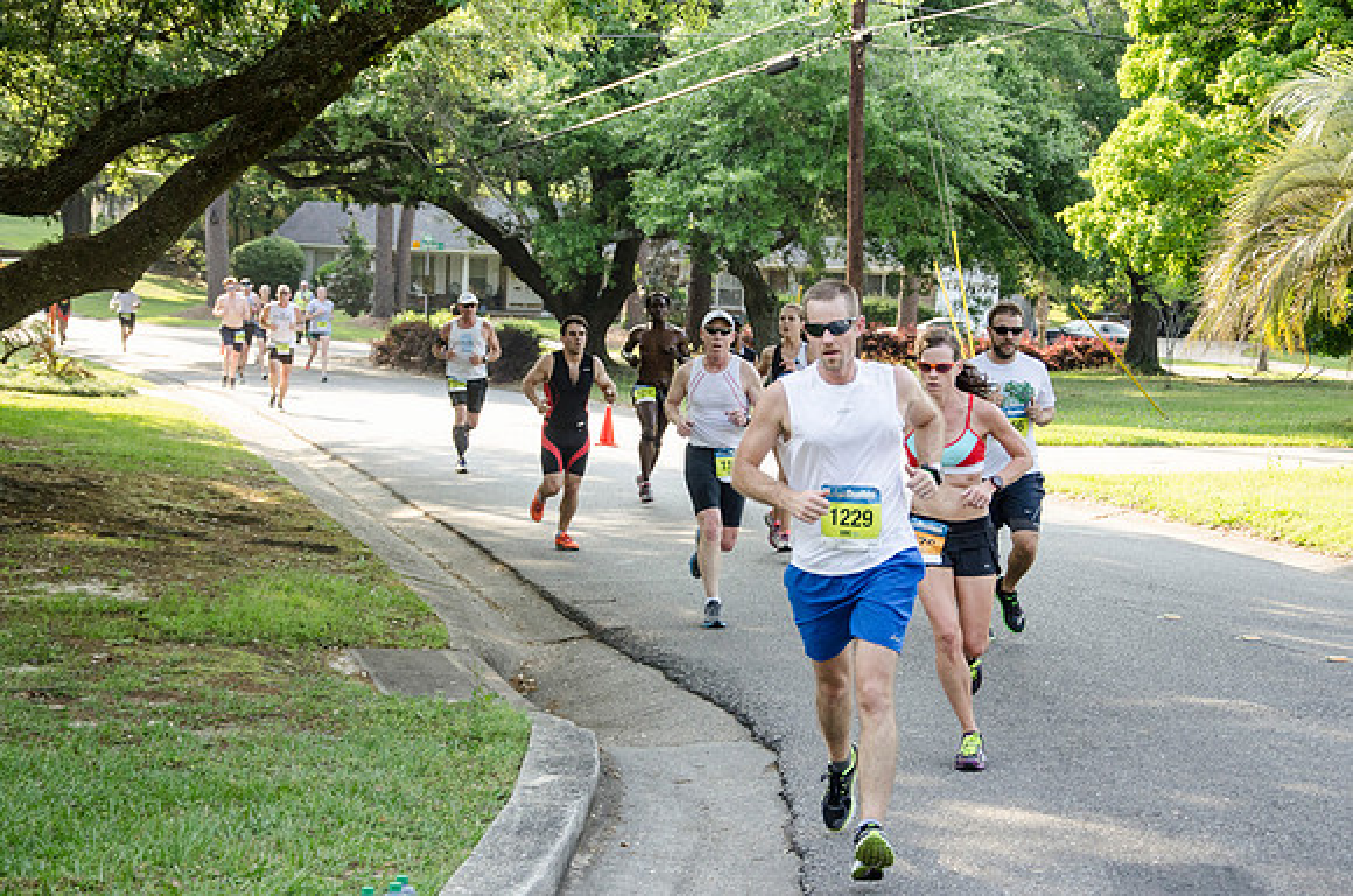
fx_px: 2813
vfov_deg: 18.1
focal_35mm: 75
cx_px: 676
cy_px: 448
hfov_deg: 27.0
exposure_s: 1/640
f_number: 5
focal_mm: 50
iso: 800
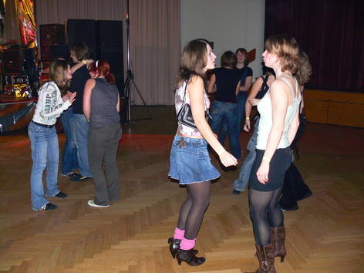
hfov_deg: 52.6
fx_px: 368
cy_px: 136
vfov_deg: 40.7
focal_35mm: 35
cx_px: 182
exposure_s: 1/30
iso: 160
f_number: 2.8
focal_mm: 7.4
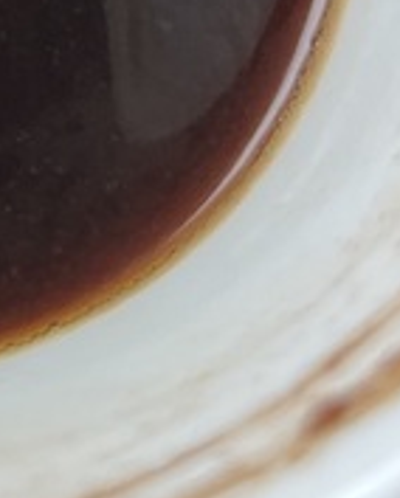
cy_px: -385
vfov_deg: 13.2
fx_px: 1950
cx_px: -363
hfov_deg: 10.8
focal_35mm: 132
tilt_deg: -68.0
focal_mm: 5.1
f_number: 1.6
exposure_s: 1/100
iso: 125
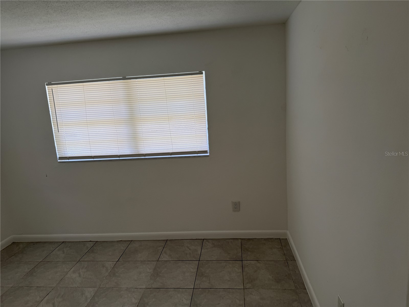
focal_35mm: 24
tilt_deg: -12.2
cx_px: 204
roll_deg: +3.0
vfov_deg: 56.8
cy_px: 154
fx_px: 284
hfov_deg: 71.6
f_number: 1.78
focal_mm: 6.76
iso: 80
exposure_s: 1/121
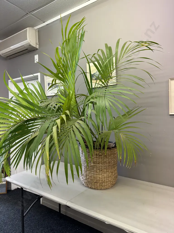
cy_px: 116
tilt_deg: -3.1
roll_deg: +1.3
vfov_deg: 71.6
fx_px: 161
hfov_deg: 56.8
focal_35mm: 24
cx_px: 87
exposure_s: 1/100
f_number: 1.78
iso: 160
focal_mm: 6.86
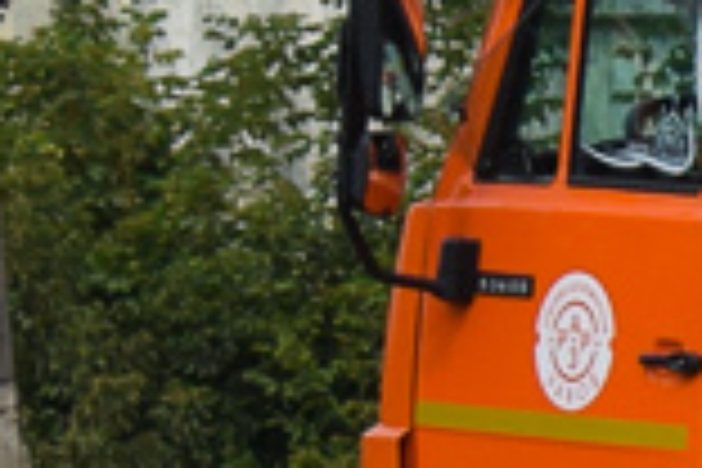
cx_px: 1930
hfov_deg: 3.2
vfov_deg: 2.2
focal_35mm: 633
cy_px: 54
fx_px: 12339
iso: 200
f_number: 6.3
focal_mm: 55
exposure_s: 1/1000
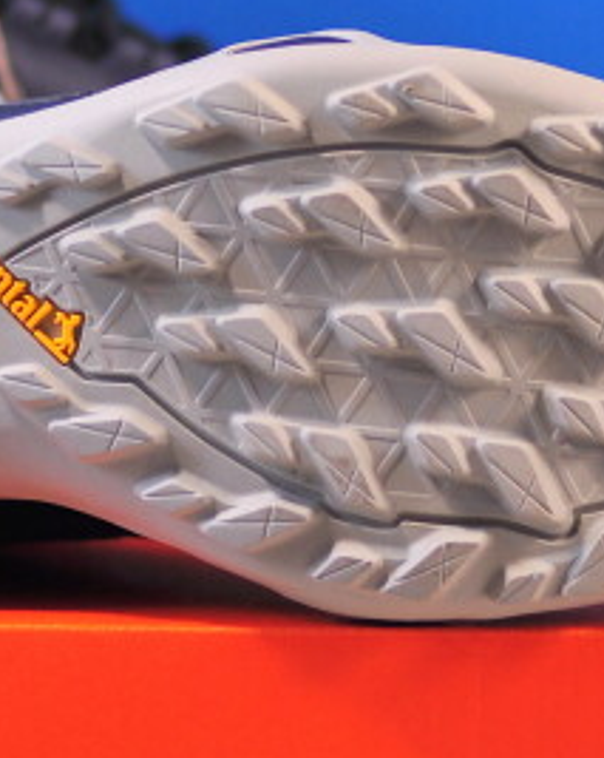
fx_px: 4723
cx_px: 79
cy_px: 41
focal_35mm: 211
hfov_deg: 7.3
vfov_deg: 9.1
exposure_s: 1/320
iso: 250
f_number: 2
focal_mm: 50
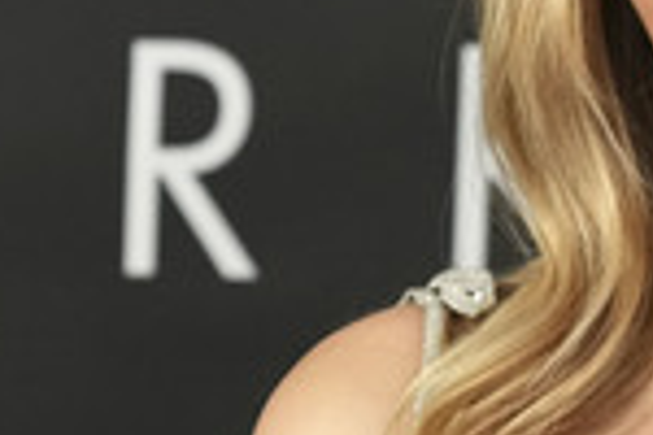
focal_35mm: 300
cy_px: 70
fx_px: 5441
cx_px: 566
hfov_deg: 6.9
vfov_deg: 4.6
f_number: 5.6
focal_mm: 100
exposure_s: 1/400
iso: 8000
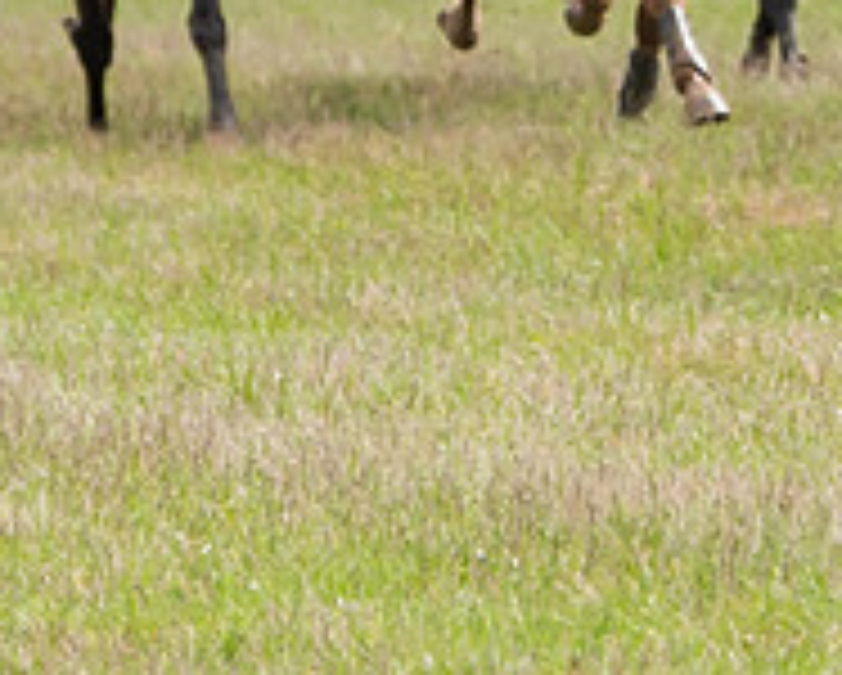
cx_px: 1661
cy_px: 0
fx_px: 24647
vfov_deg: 1.6
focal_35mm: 988
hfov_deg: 2.0
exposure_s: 1/800
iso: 250
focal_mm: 140
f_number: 4
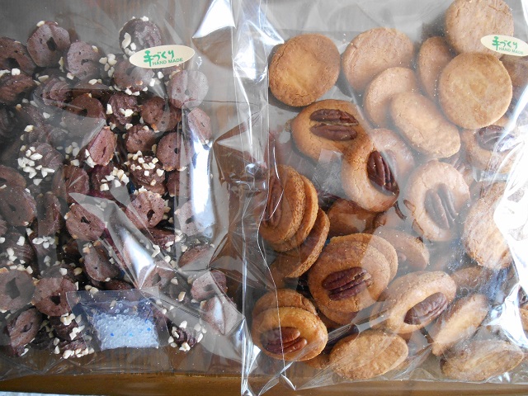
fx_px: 397
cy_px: 198
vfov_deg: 53.1
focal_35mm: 26
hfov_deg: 67.3
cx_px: 264
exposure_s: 1/30
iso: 360
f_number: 3.4
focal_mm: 4.7
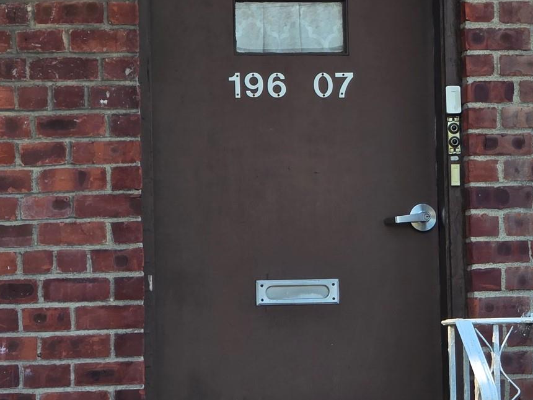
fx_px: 4219
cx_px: 540
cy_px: 87
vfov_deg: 5.4
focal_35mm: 274
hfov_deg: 7.2
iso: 40
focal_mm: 18.6
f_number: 3.4
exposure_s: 1/120
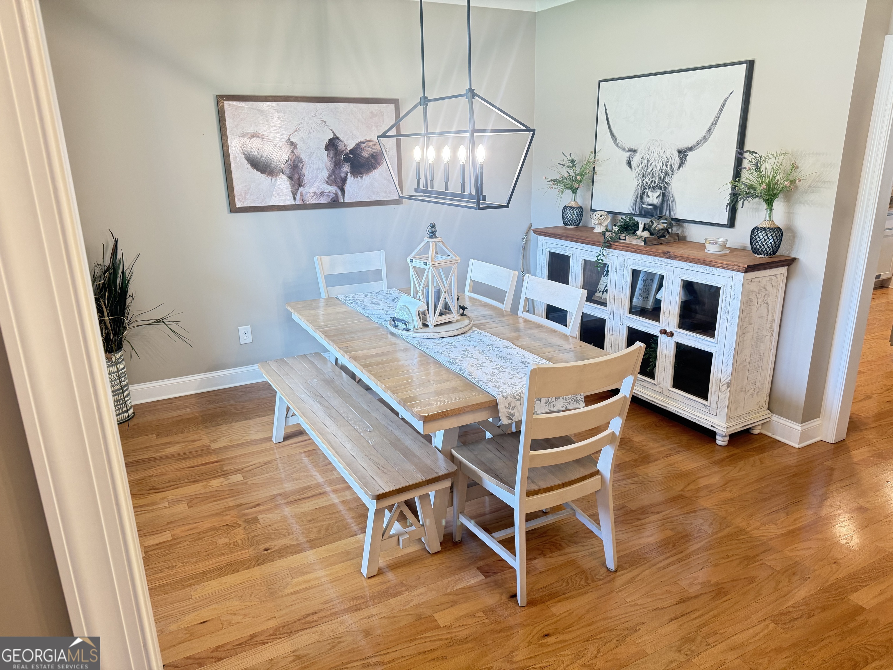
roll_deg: +0.7
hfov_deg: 71.6
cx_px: 446
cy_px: 335
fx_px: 619
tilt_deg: -15.7
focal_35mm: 24
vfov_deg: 56.8
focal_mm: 6.76
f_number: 1.78
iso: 250
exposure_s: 1/60
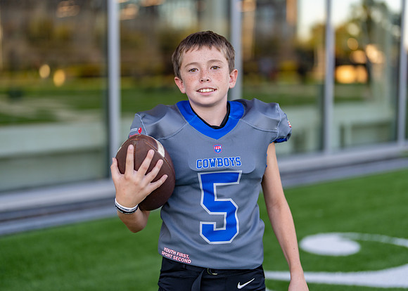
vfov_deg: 24.8
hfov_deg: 34.2
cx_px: 210
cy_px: 136
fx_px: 663
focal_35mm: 57
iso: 100
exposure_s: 1/640
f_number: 1.2
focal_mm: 50
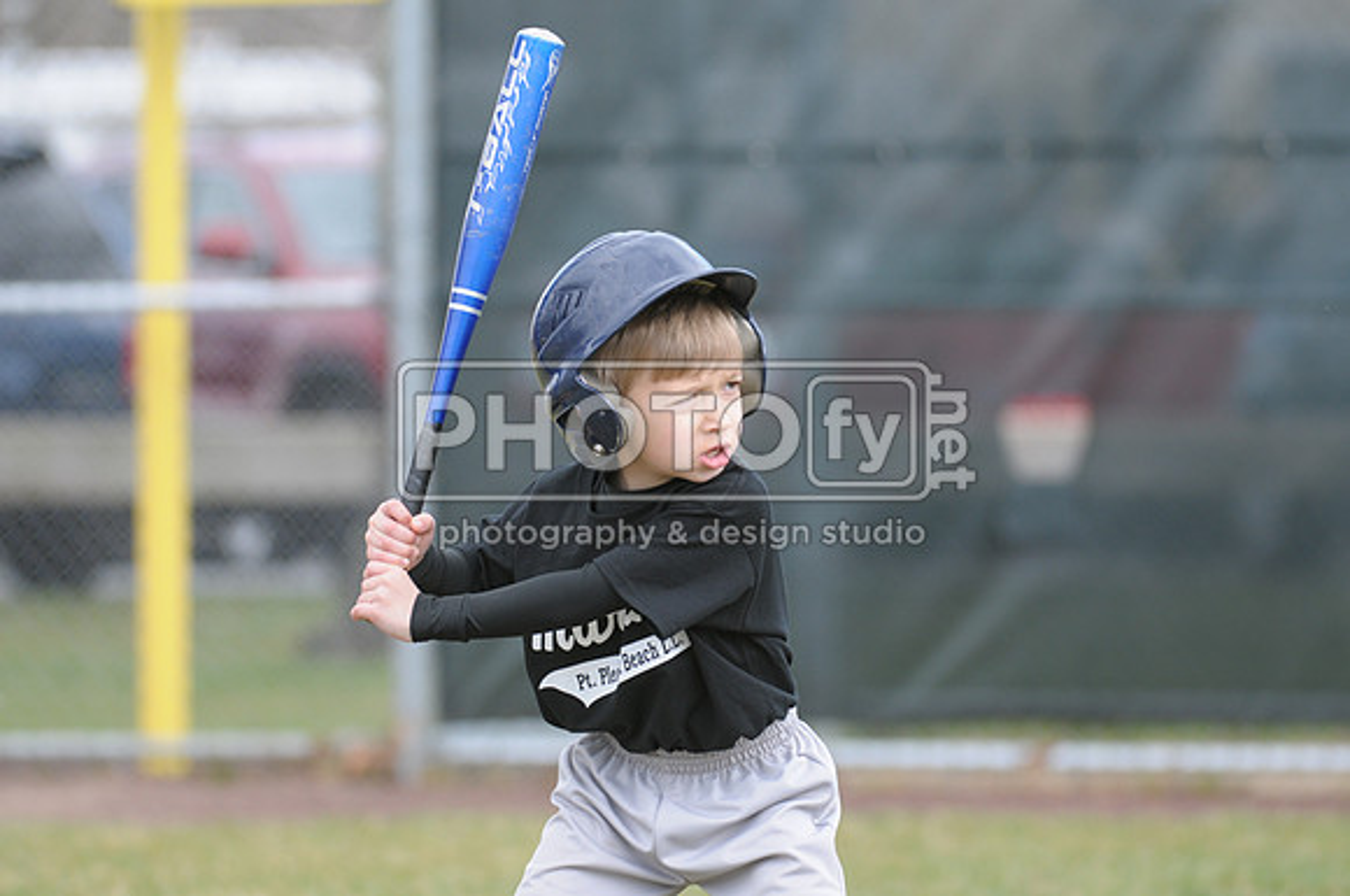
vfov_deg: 4.2
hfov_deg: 6.3
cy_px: 448
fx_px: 12358
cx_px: 675
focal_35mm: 330
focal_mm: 220
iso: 400
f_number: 4
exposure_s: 1/640
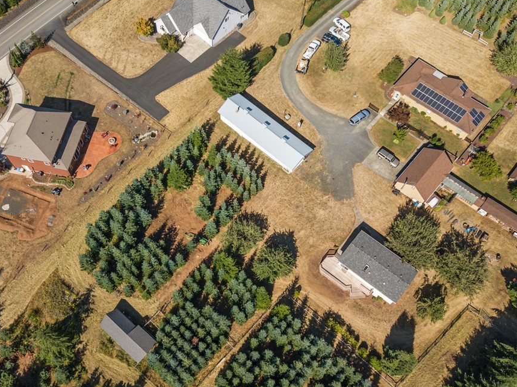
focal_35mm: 31
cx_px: 228
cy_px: 222
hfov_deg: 58.2
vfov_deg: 45.3
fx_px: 463
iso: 100
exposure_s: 1/1250
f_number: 2.2
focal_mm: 4.73
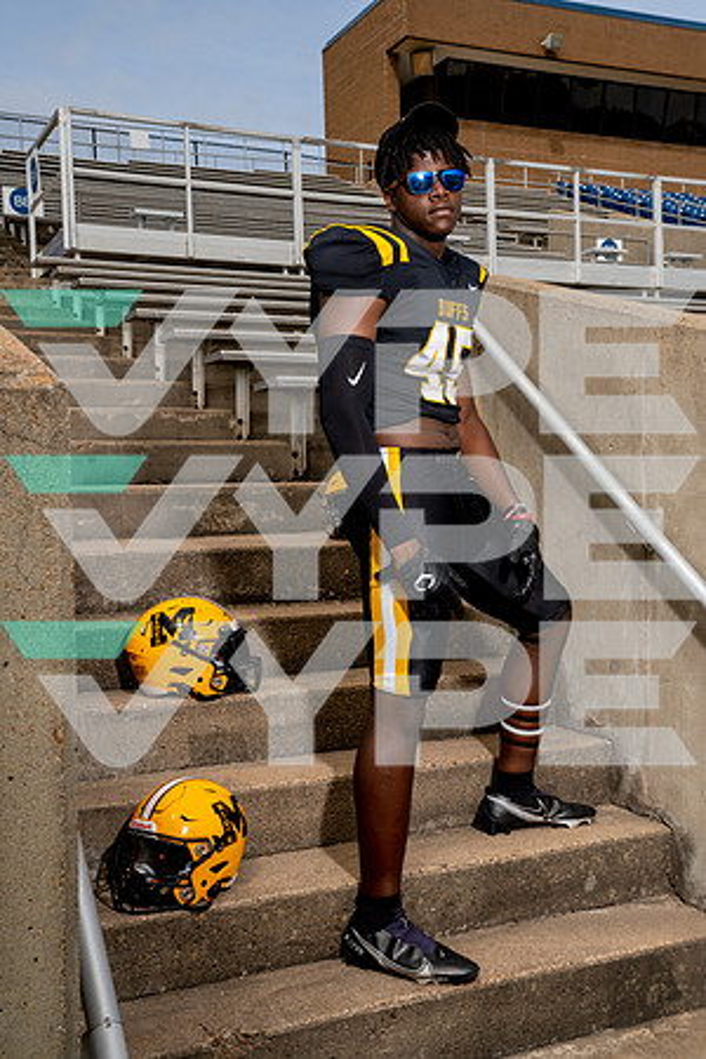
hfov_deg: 33.4
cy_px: 530
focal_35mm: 40
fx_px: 1177
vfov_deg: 48.5
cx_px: 353
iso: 100
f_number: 9
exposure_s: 1/250
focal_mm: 40
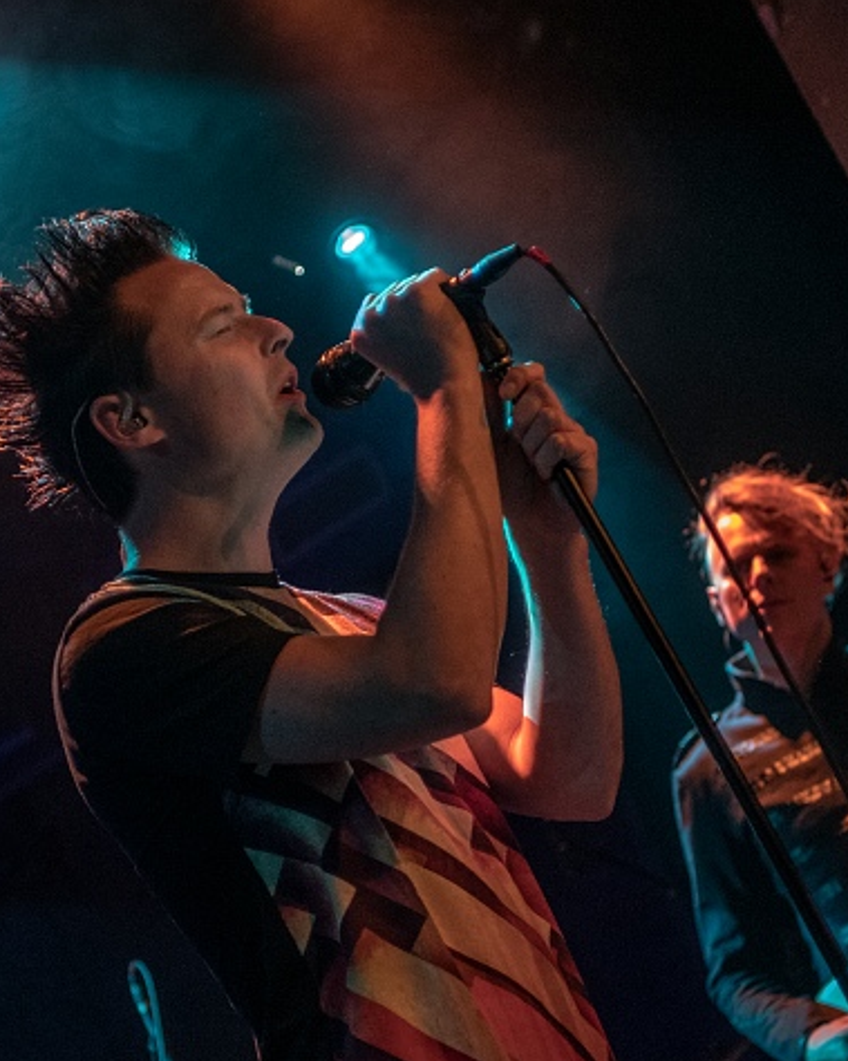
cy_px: 528
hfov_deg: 14.4
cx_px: 432
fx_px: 3358
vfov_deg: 17.9
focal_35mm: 107
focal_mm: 50
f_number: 2.8
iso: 3200
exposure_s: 1/100
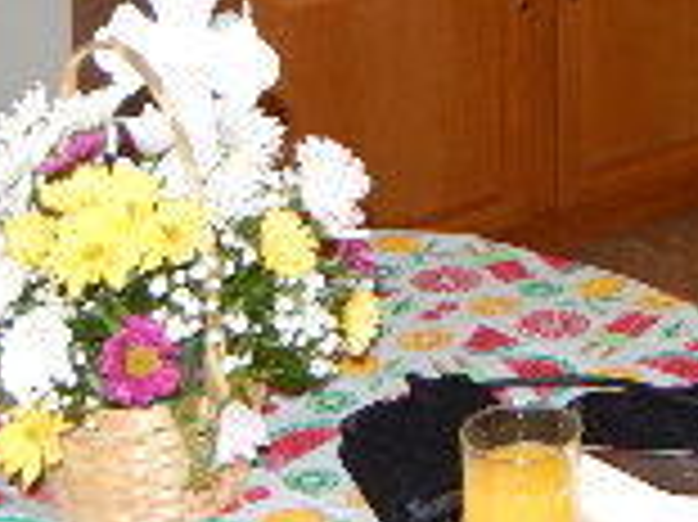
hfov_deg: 20.4
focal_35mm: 91
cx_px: 797
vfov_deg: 14.7
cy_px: -333
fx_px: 1834
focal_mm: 4
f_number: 3
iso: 200
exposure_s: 1/30
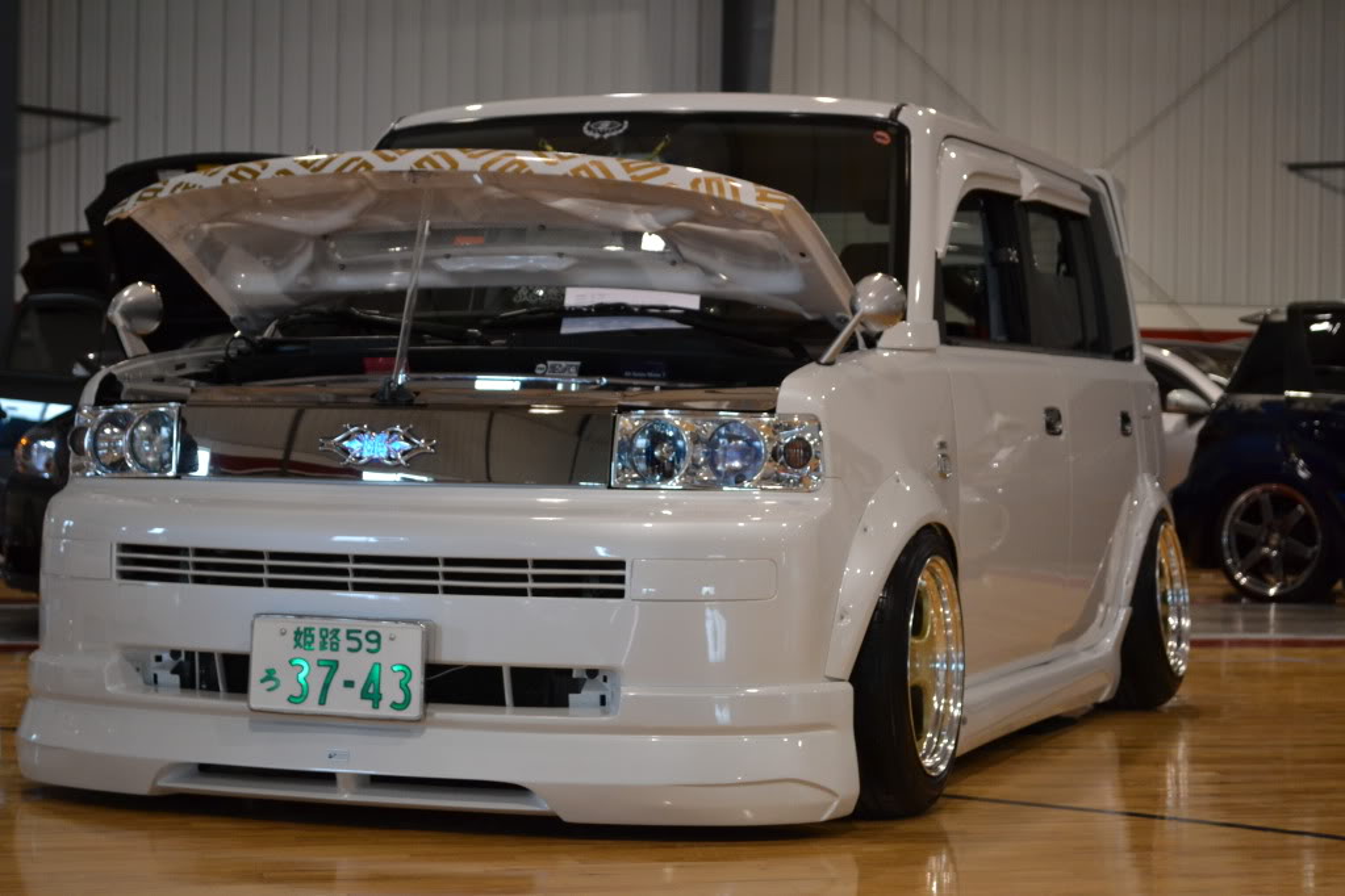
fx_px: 2802
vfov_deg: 18.2
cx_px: 672
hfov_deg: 27.0
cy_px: 448
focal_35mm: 75
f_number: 5.6
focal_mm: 50
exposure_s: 1/60
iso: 1250
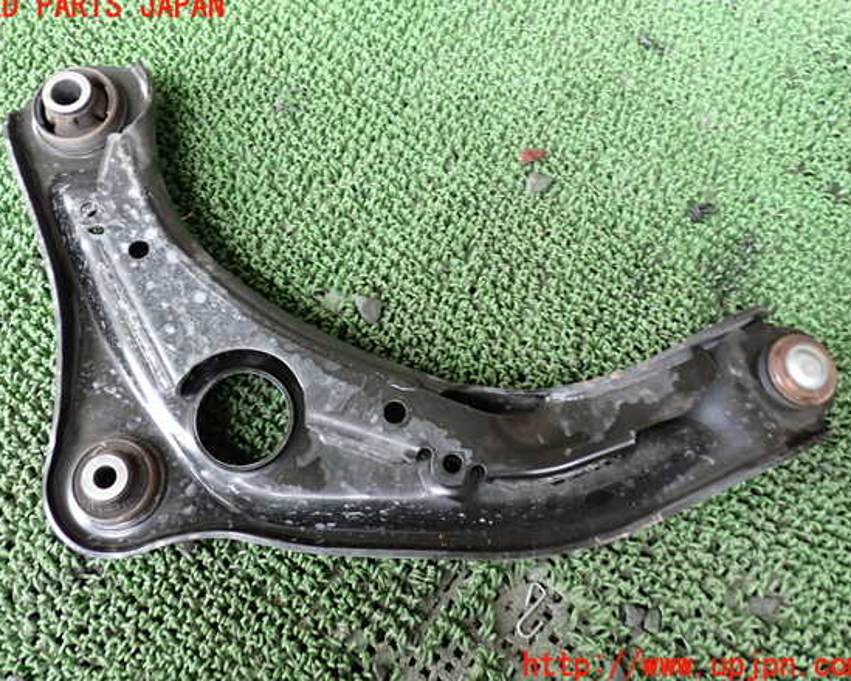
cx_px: 408
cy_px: 337
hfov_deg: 55.7
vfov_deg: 45.8
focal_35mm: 32
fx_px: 806
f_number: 2.3
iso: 250
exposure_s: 1/30
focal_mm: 5.4
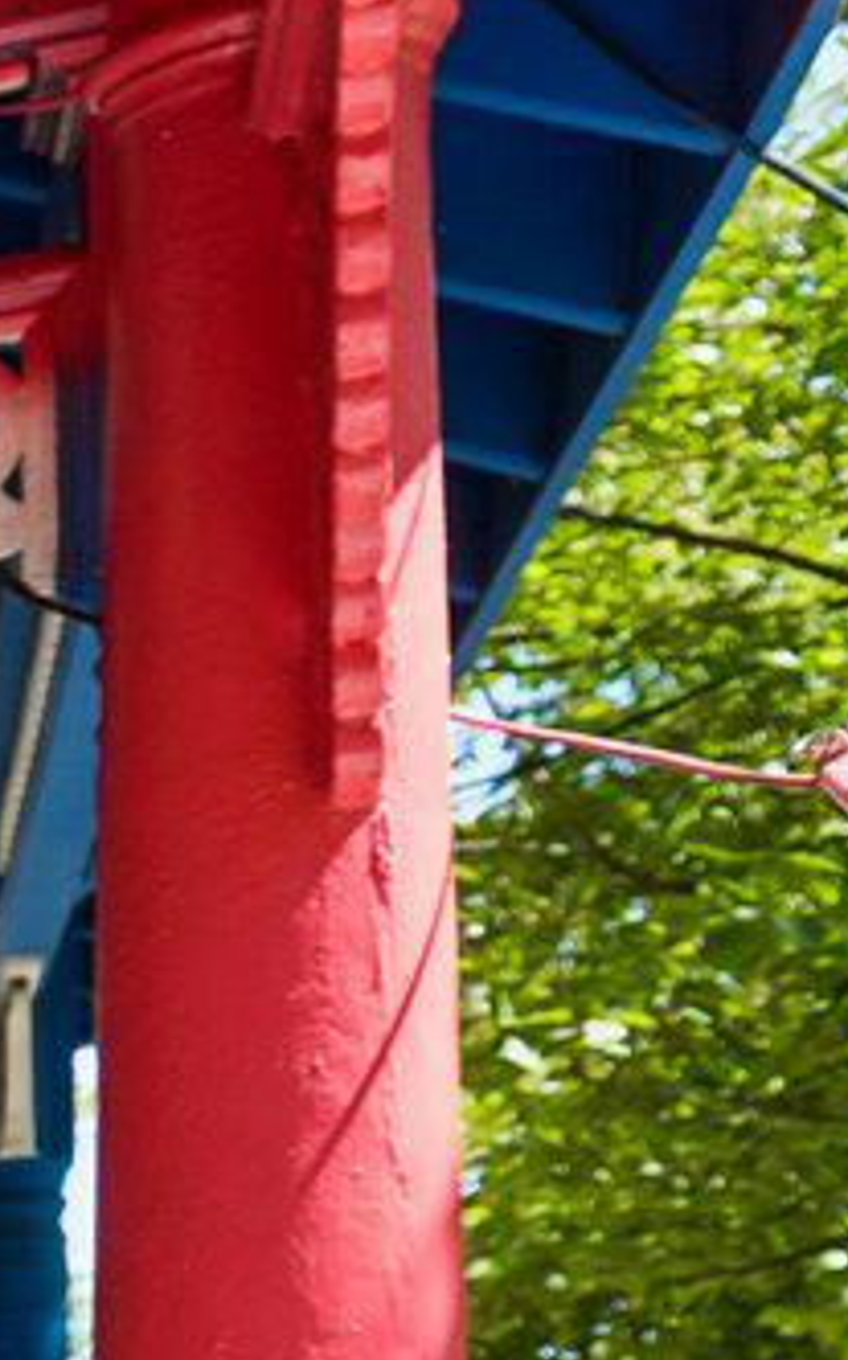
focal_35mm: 107
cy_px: 1837
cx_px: -3093
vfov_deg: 18.0
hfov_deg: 6.9
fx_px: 3963
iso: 320
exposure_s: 1/320
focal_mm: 17
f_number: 5
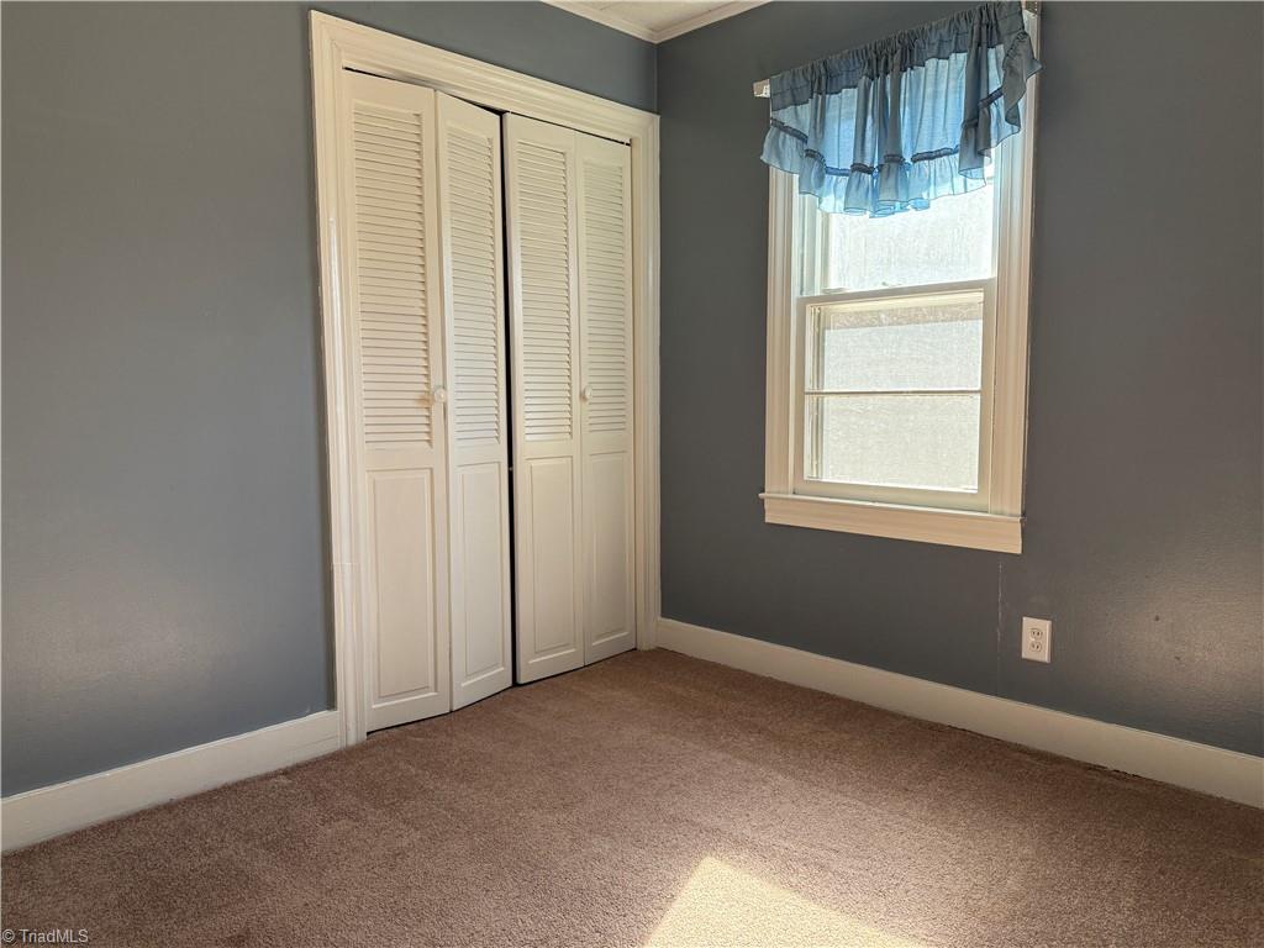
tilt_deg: -4.8
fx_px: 876
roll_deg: +0.1
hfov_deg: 71.6
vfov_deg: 56.8
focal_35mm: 24
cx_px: 632
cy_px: 474
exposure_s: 1/232
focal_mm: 6.76
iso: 160
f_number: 1.78
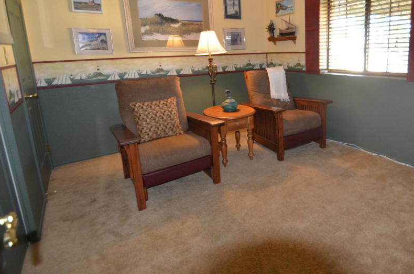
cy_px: 92
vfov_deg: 55.9
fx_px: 253
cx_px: 284
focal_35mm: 22
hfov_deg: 75.6
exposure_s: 1/60
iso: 800
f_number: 3.5
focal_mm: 10
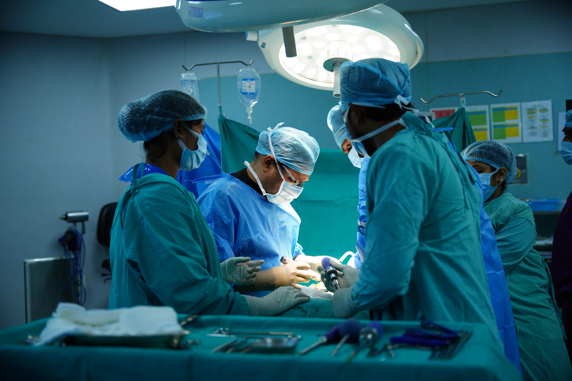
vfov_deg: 29.9
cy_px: 190
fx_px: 715
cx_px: 286
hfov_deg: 43.6
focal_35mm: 45
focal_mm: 45
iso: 500
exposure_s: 1/320
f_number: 2.8
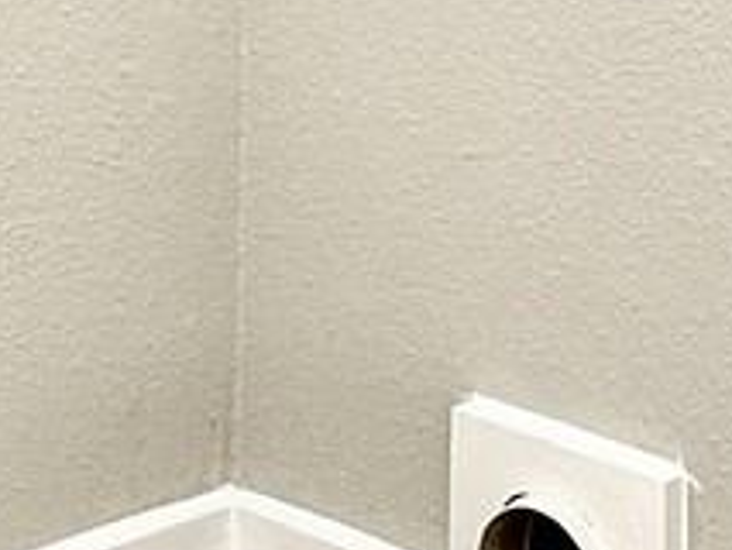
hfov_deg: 12.2
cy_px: -729
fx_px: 3428
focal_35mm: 162
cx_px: 505
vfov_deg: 8.5
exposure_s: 1/60
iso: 125
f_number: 1.8
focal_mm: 6.8
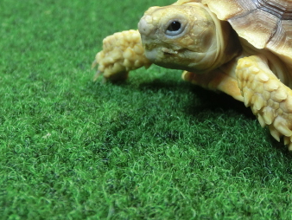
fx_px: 447
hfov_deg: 34.7
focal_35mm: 53
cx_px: 244
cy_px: 50
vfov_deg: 27.1
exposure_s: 1/60
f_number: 3
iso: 320
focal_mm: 5
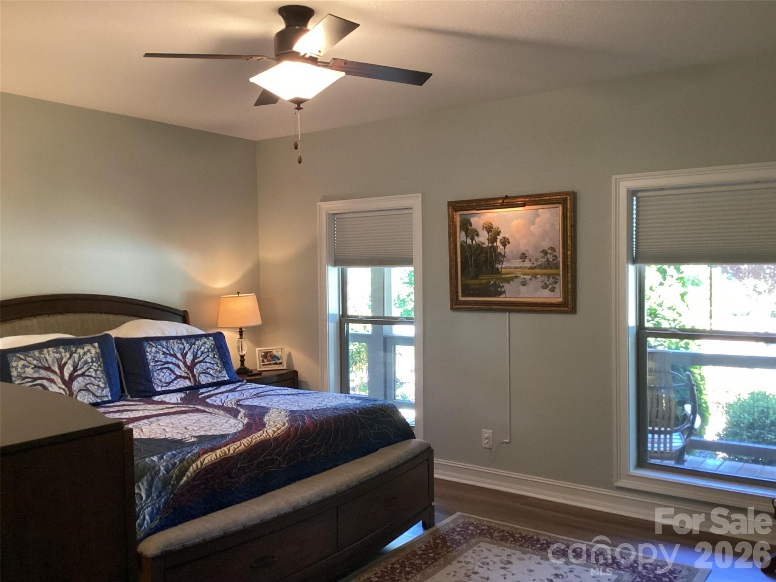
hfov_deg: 58.4
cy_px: 291
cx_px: 388
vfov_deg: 45.4
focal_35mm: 31
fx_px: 695
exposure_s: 1/60
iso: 320
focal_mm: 3.3
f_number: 2.4
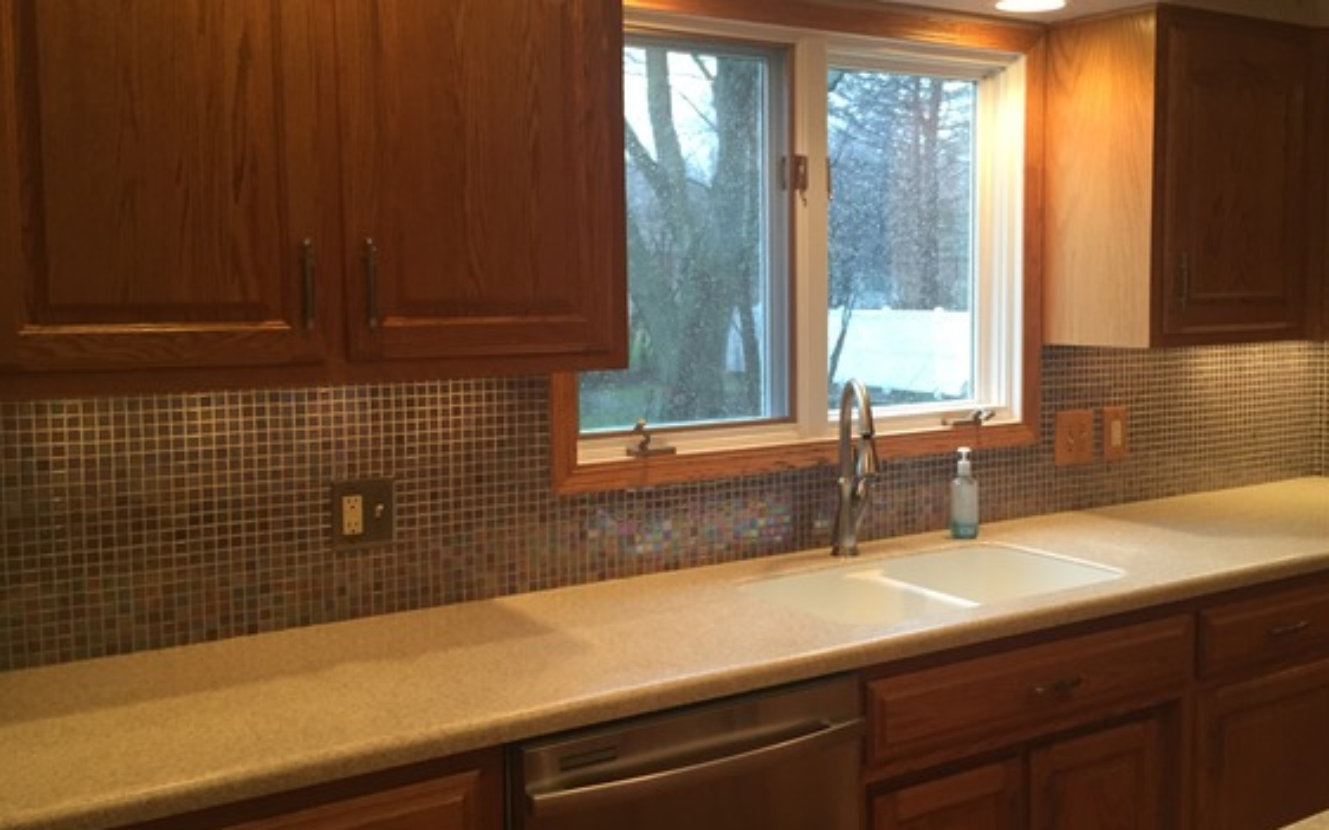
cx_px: 714
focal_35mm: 35
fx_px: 1267
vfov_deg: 36.2
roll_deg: +1.3
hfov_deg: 55.3
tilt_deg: -5.3
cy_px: 378
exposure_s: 1/30
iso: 50
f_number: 2.2
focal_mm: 4.15
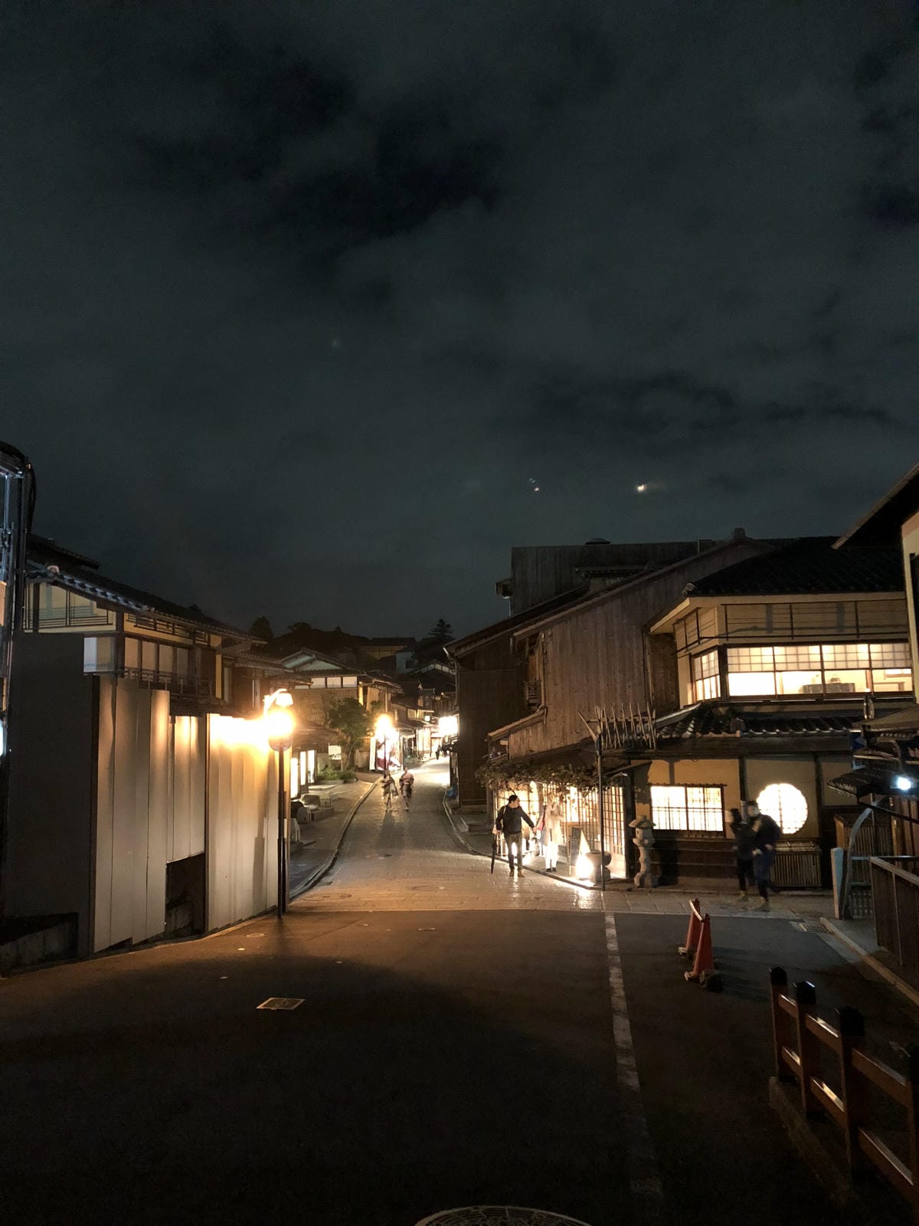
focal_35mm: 29
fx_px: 1027
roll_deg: +1.4
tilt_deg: +7.0
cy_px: 613
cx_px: 460
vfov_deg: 61.7
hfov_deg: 48.2
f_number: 1.8
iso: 400
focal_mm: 3.99
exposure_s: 1/4
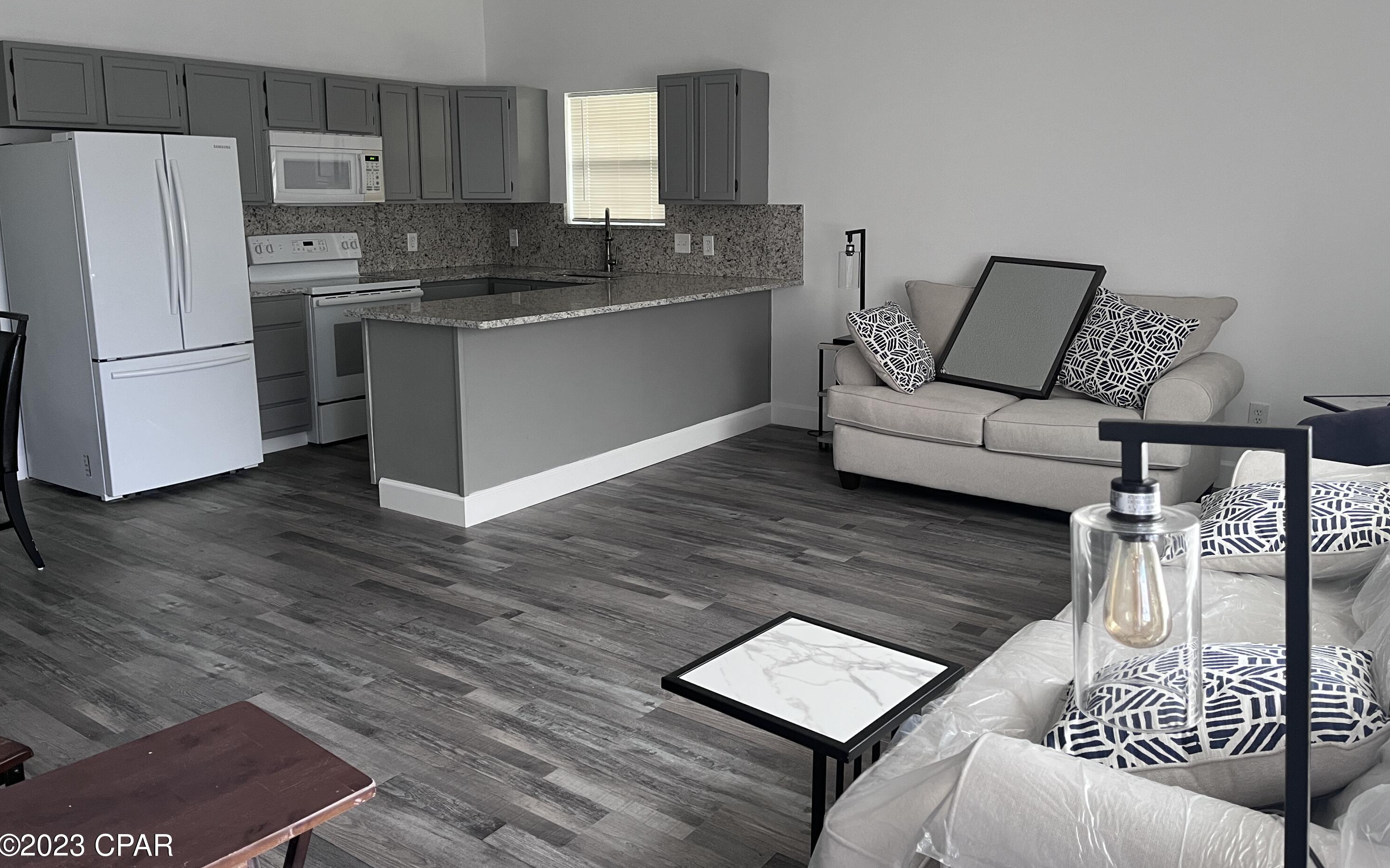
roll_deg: +0.7
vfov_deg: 44.4
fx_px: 1061
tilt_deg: -9.2
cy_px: 365
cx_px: 701
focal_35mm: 28
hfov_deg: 66.5
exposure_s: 1/60
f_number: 1.6
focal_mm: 5.1
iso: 250
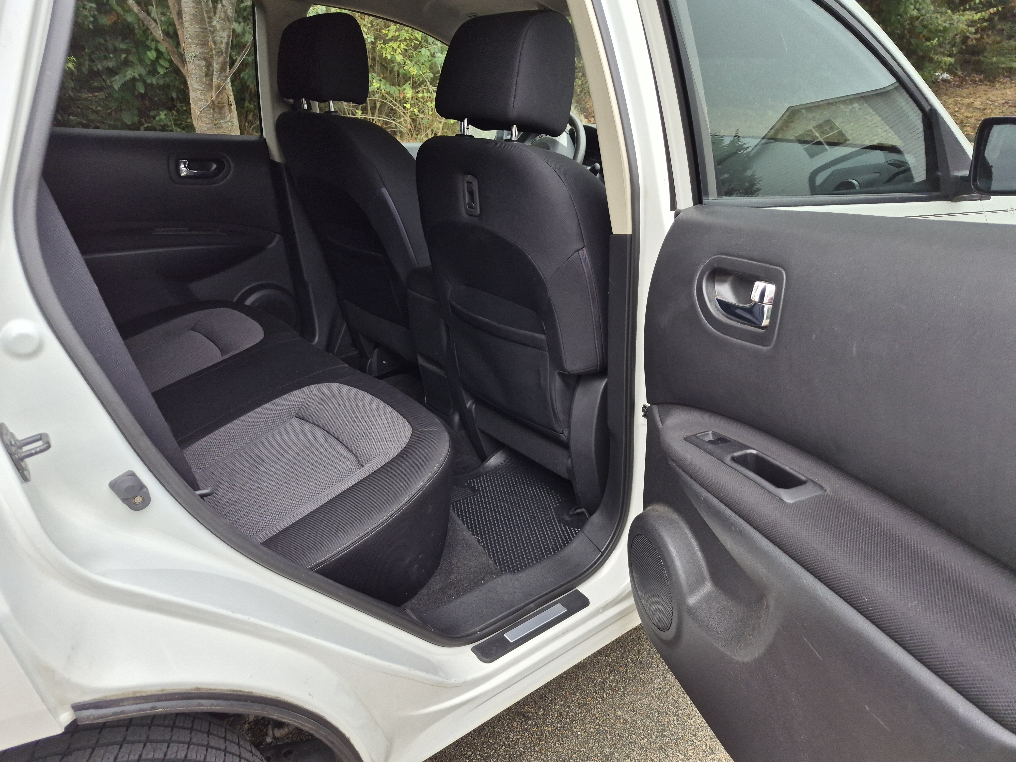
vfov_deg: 58.9
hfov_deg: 73.9
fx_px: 675
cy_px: 381
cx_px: 508
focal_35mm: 23
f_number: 1.8
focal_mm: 5.4
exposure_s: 1/180
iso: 40
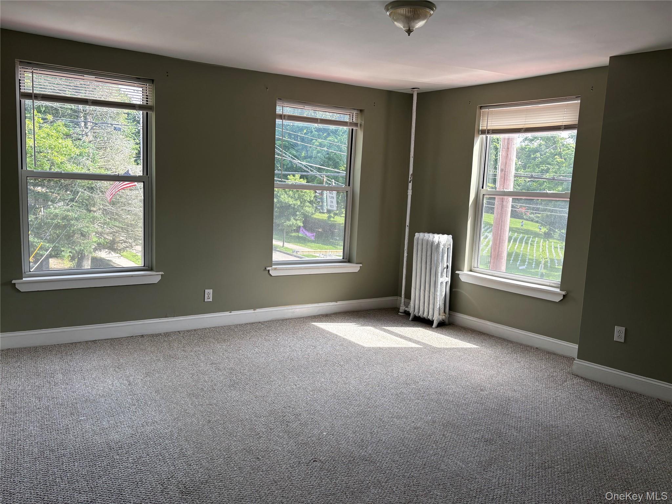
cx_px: 336
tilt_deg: -7.4
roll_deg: -2.5
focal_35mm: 26
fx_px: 505
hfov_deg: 67.3
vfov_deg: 53.1
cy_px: 252
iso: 64
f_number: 1.6
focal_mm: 5.96
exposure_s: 1/323
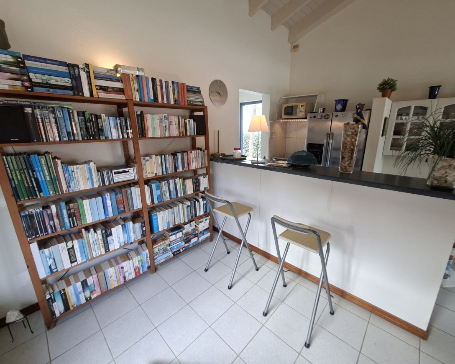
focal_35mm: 14
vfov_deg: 88.0
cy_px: 180
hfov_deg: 100.7
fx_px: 188
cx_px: 230
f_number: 2.2
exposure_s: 1/40
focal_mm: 1.74
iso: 125
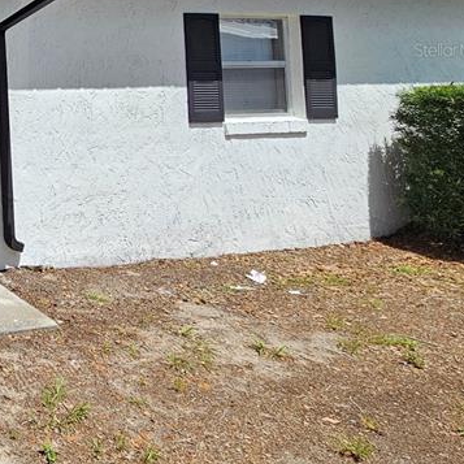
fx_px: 500
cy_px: 49
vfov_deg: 45.3
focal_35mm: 33
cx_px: -173
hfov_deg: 32.8
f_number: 2.2
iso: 50
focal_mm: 2.2
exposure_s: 1/1476
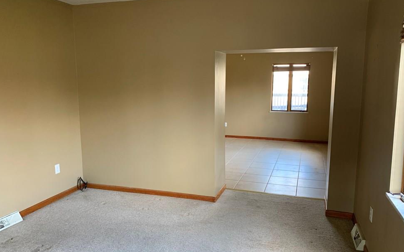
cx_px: 200
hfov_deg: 64.6
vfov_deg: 43.1
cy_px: 135
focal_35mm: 29
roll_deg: +0.4
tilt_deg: -6.5
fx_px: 319
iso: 160
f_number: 1.8
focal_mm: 4.25
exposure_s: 1/60
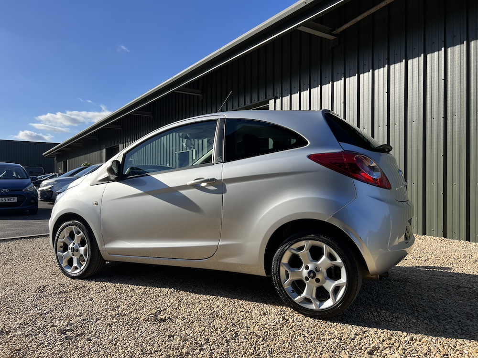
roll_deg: +0.1
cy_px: 179
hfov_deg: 67.3
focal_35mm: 26
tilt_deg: -0.4
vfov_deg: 53.1
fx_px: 359
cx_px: 239
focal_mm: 5.7
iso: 50
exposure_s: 1/2915
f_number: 1.5
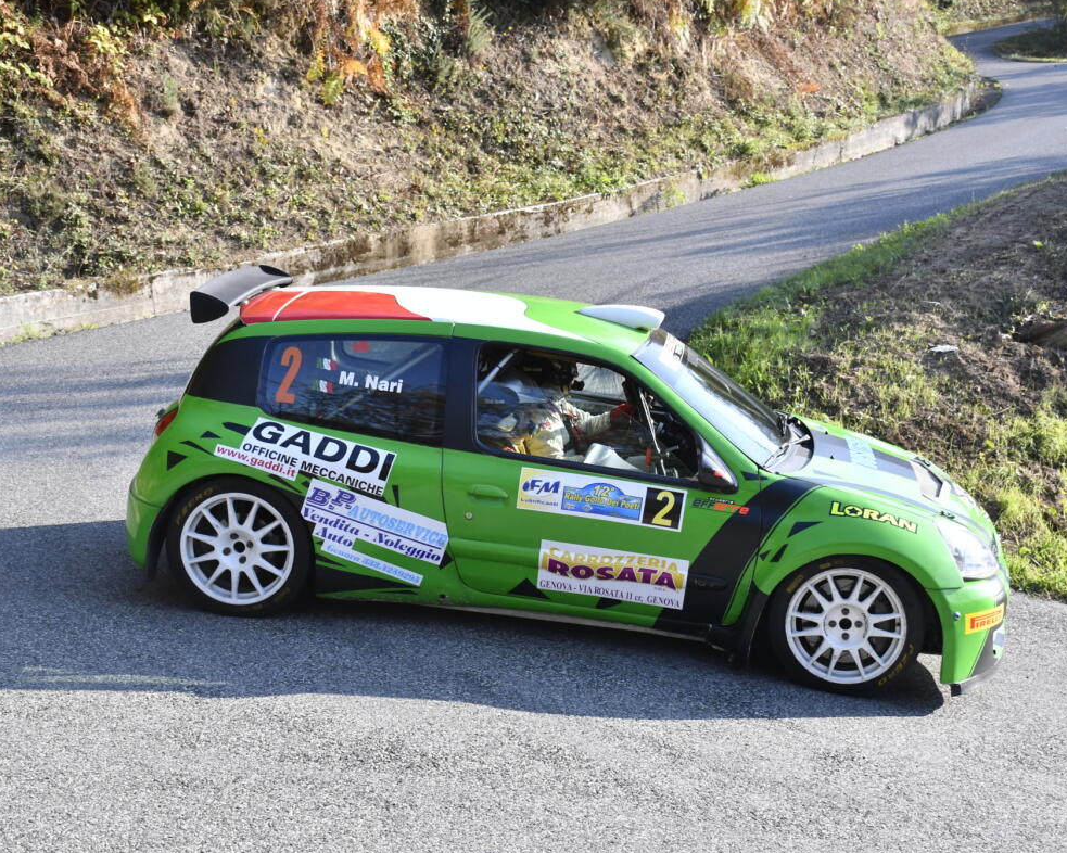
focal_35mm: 55
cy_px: 422
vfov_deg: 27.6
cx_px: 576
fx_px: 1737
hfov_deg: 34.1
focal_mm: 32
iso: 900
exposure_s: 1/1250
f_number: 5.6
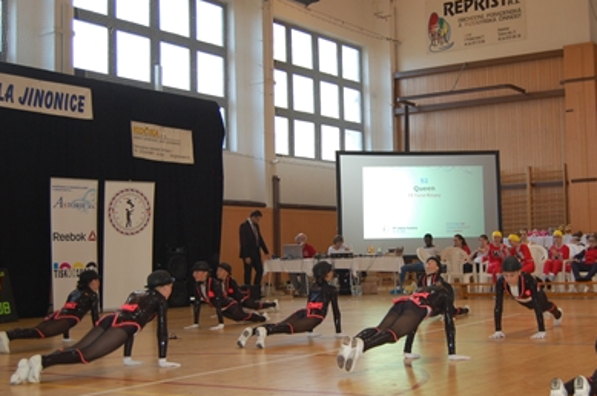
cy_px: 201
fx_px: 894
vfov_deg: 25.0
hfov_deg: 36.8
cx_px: 356
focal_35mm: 54
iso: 400
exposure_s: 1/80
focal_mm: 28
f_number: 4.2
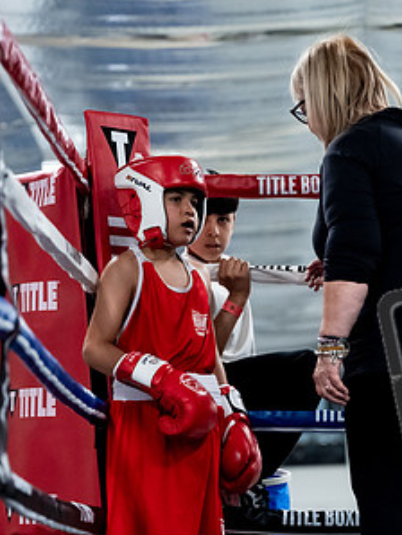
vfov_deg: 15.0
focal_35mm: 131
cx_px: 382
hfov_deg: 11.2
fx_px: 2026
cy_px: 322
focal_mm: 70
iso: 4000
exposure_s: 1/800
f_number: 2.2
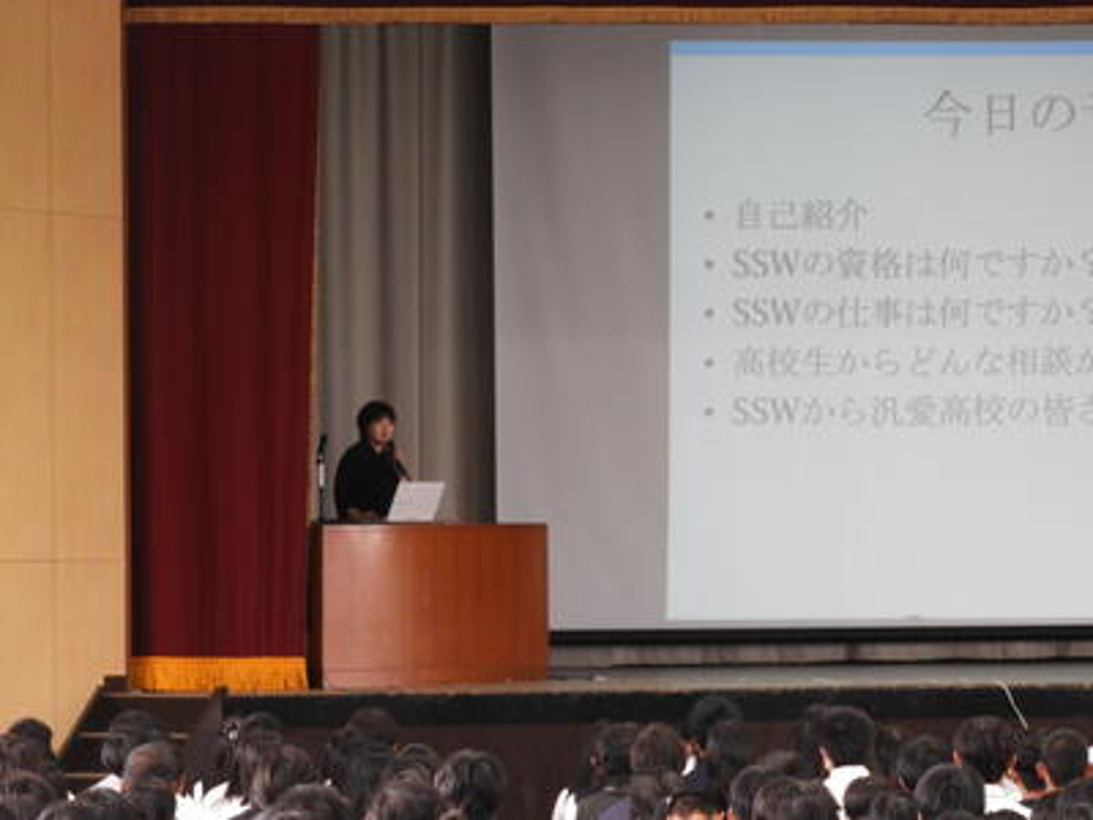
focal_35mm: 170
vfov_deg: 8.7
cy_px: 410
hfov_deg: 11.6
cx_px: 546
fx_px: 5368
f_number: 5.2
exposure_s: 1/30
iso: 400
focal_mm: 30.5
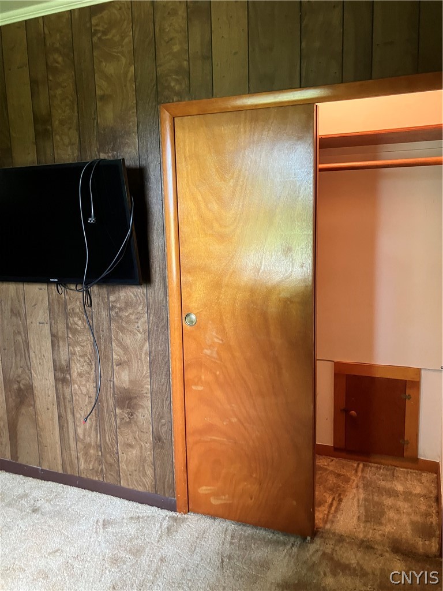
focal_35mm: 28
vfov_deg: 63.4
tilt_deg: -8.0
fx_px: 478
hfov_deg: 49.7
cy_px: 296
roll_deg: +1.7
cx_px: 222
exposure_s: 1/40
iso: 320
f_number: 1.8
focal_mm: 3.99
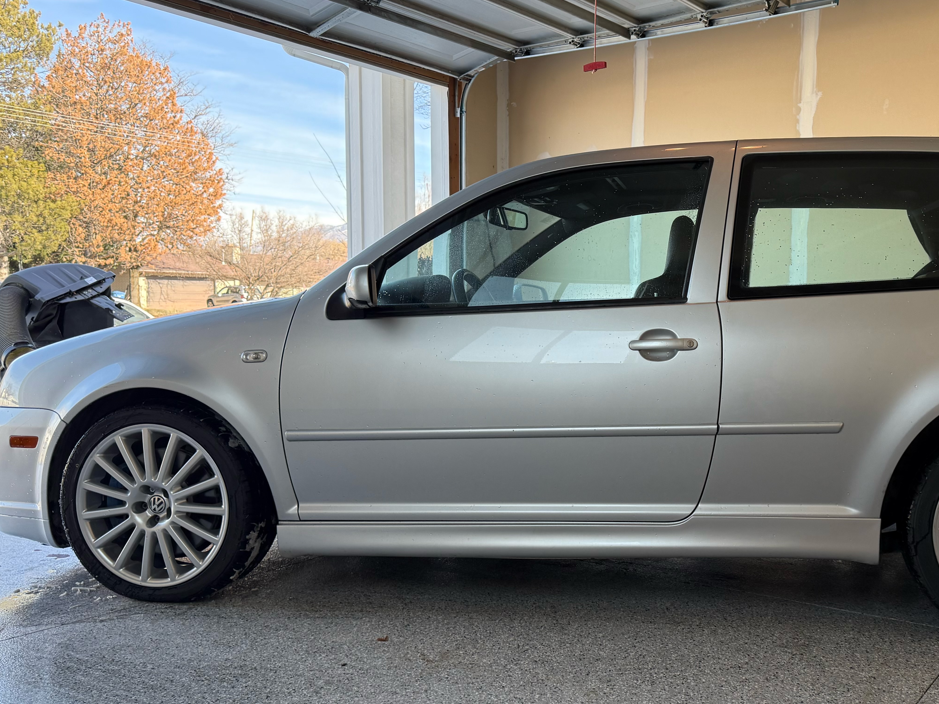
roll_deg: -1.1
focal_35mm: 34
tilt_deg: -5.5
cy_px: 393
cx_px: 630
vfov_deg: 41.7
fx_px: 922
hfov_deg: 52.9
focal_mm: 6.76
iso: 100
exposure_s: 1/336
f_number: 1.78
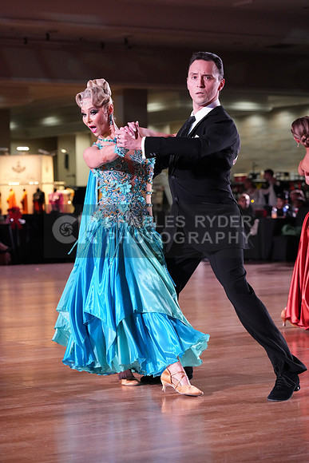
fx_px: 1351
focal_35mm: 105
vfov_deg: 19.5
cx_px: 154
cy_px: 232
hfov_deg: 13.0
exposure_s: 1/320
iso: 5000
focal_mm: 105
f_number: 5
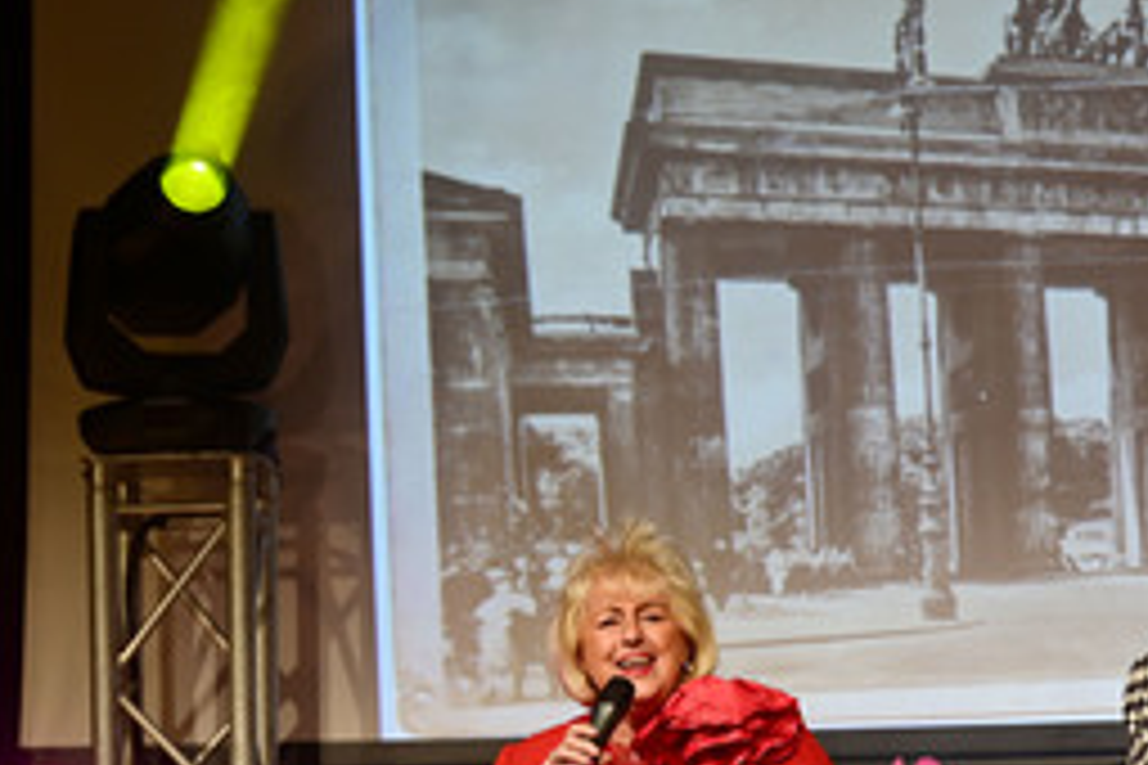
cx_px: 943
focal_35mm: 265
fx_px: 8450
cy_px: 652
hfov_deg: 7.8
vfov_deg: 5.2
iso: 1400
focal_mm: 150
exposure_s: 1/320
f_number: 4
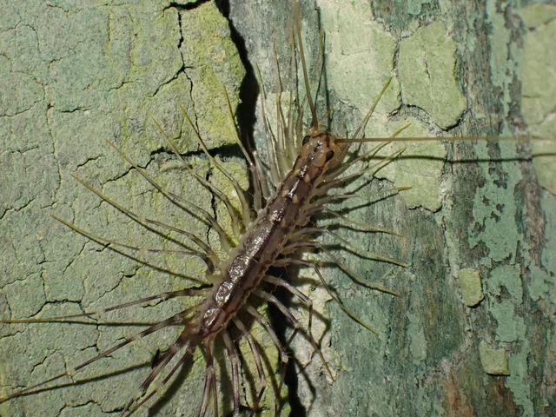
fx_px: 1606
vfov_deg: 14.8
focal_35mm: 100
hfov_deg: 19.6
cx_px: 278
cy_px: 208
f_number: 6.3
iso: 1000
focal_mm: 18
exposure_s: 1/100
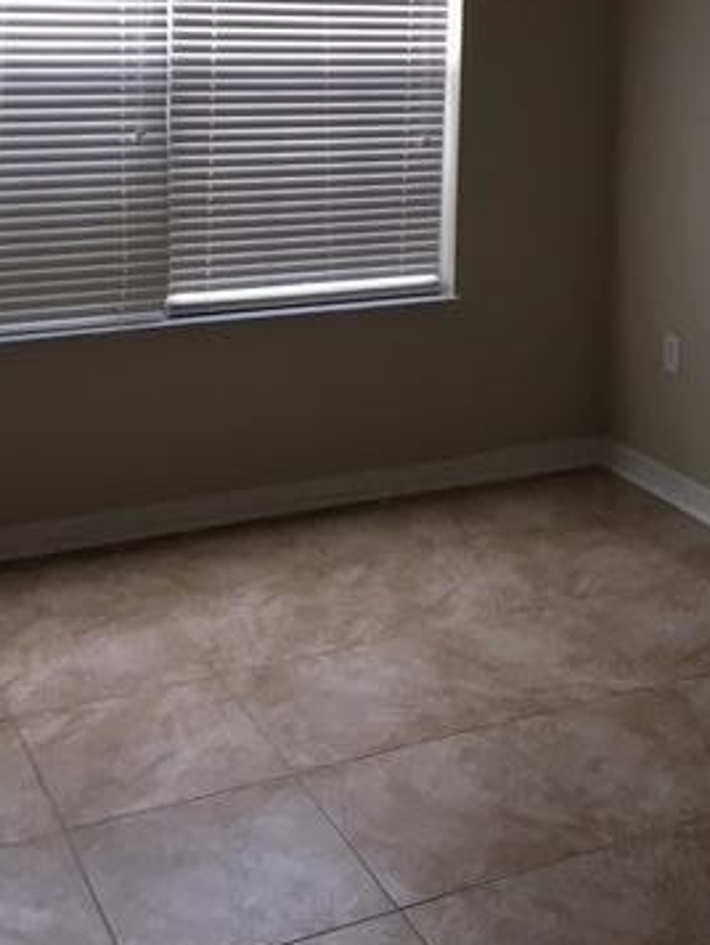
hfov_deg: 28.0
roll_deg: -3.8
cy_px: 130
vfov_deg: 35.1
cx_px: 400
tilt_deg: -6.2
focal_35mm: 52
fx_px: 1421
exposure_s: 1/30
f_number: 2.2
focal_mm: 4.15
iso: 25
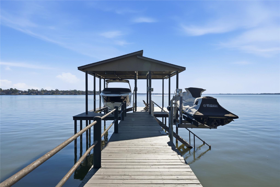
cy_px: 94
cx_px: 140
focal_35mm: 24
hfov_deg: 73.8
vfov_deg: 53.1
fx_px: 187
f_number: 8
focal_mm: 24
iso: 500
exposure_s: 1/6400
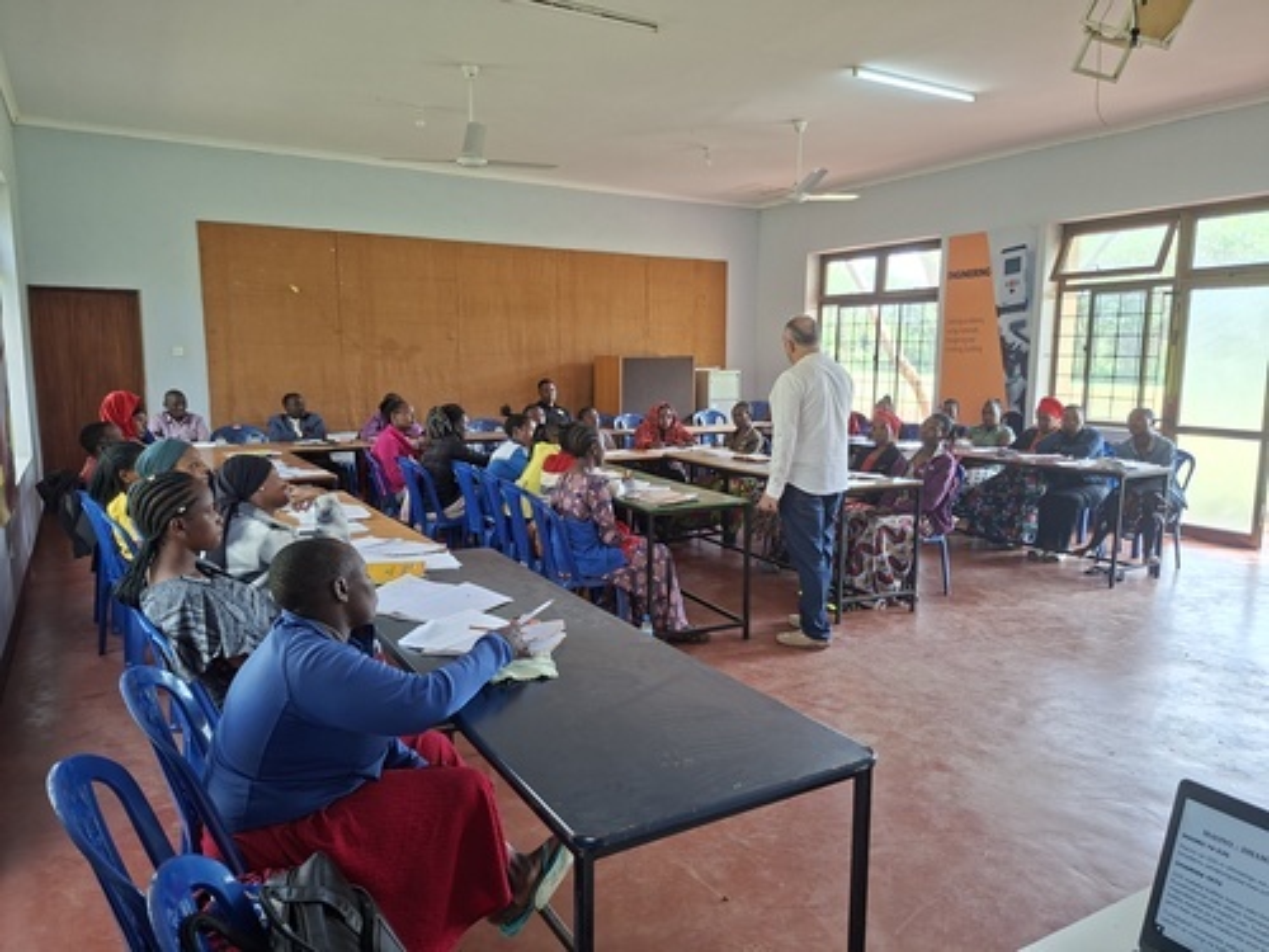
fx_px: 843
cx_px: 634
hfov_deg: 73.9
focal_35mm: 23
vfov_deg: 58.9
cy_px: 476
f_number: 1.8
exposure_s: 1/100
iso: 200
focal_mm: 5.54
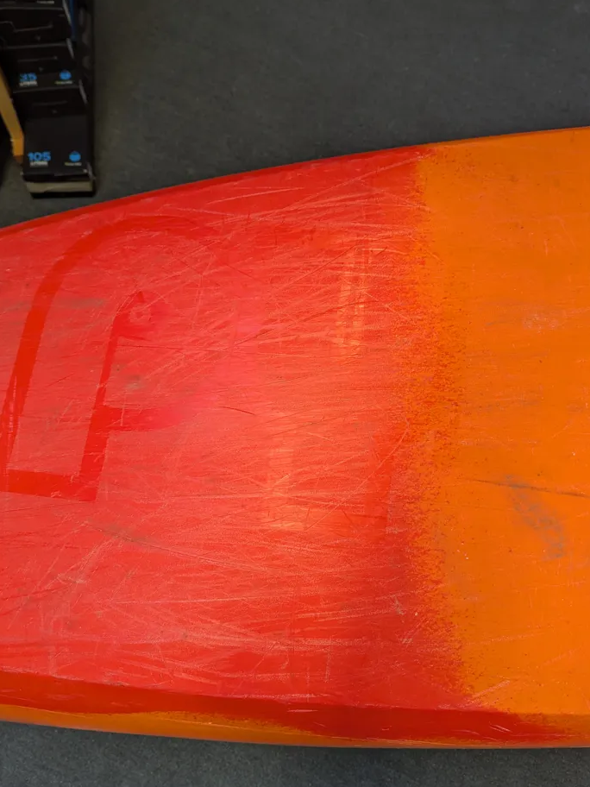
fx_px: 636
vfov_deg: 63.4
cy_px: 386
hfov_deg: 49.7
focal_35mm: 28
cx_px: 317
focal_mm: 6.81
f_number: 1.85
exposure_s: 1/100
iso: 75
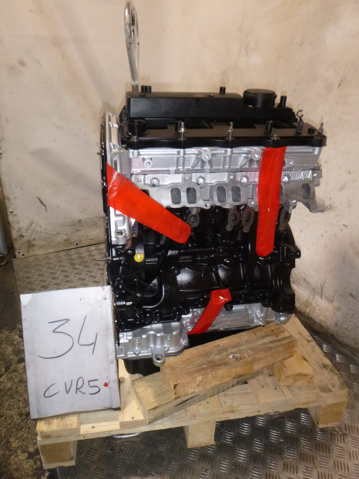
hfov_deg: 54.9
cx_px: 180
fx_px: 346
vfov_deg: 69.4
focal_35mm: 25
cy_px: 240
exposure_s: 1/60
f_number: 3.9
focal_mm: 4.5
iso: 400
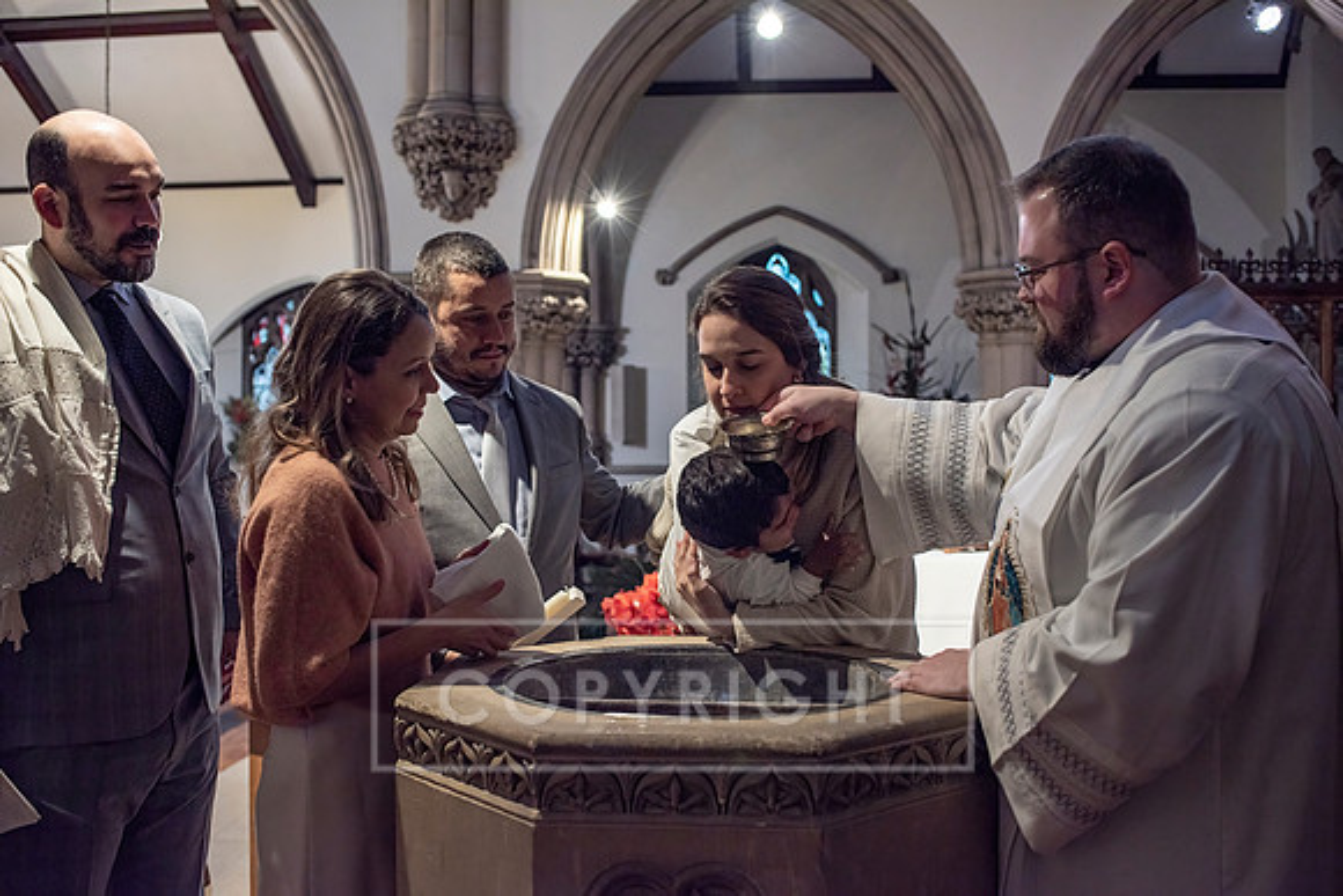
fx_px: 1306
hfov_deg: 54.4
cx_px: 672
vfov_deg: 37.9
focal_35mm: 35
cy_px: 448
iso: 500
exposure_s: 1/180
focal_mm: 35
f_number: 4
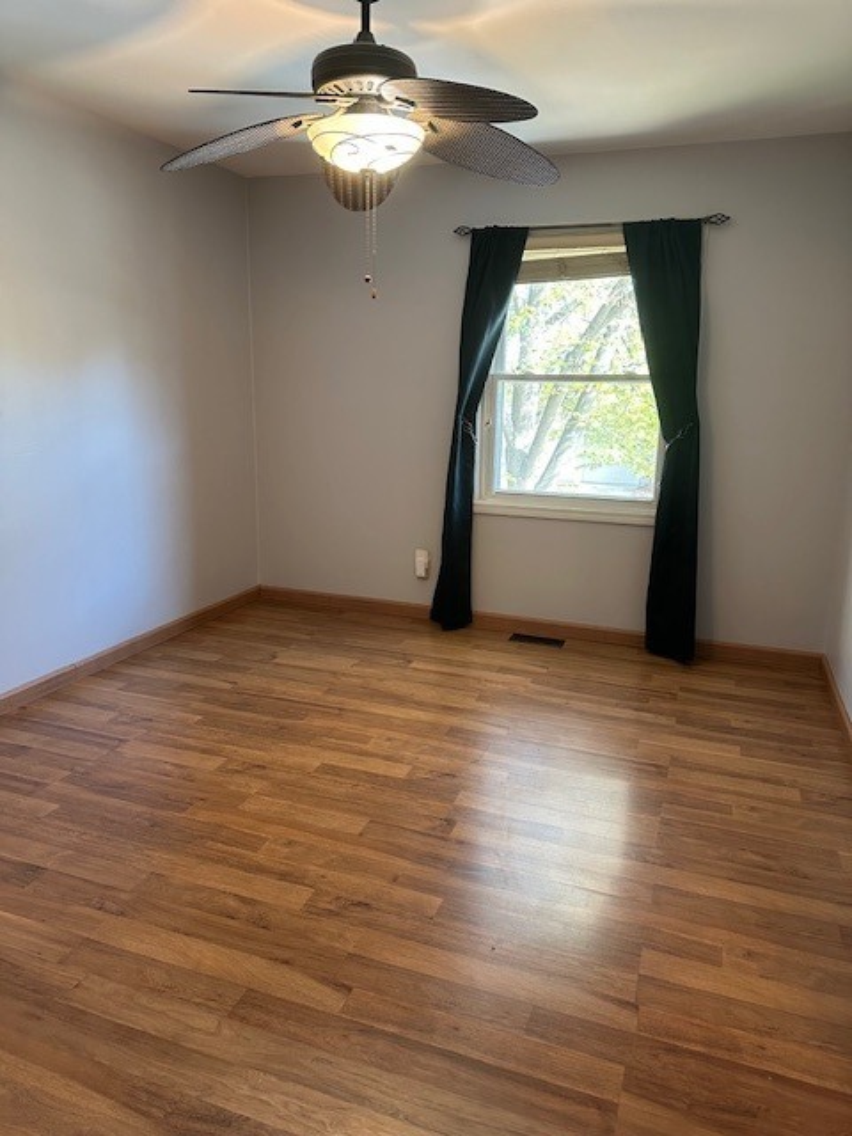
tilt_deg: -11.0
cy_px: 568
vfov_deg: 71.6
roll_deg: -1.2
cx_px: 426
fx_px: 788
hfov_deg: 56.8
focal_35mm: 24
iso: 400
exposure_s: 1/60
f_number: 1.78
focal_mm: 6.86
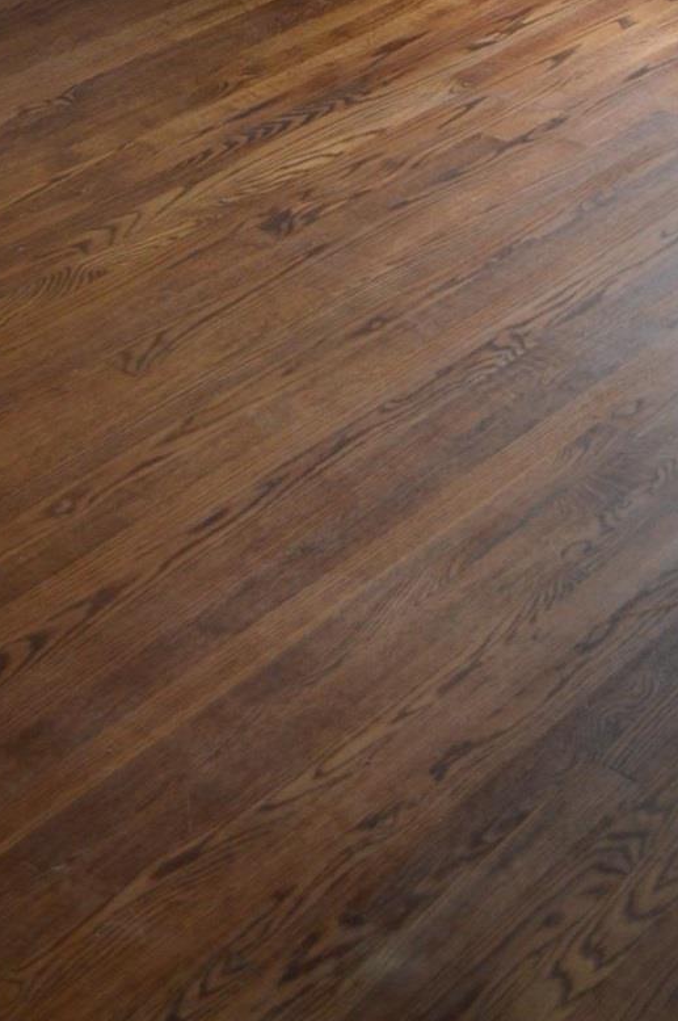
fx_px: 2265
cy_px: -386
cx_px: 593
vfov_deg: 22.2
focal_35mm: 80
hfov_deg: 16.8
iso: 400
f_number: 4
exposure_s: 1/60
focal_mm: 18
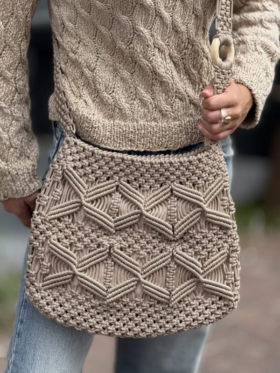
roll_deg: -3.9
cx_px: 140
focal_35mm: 120
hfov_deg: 12.3
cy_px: 186
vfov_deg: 16.4
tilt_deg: -16.1
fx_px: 1294
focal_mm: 15.66
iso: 64
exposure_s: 1/477
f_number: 2.8
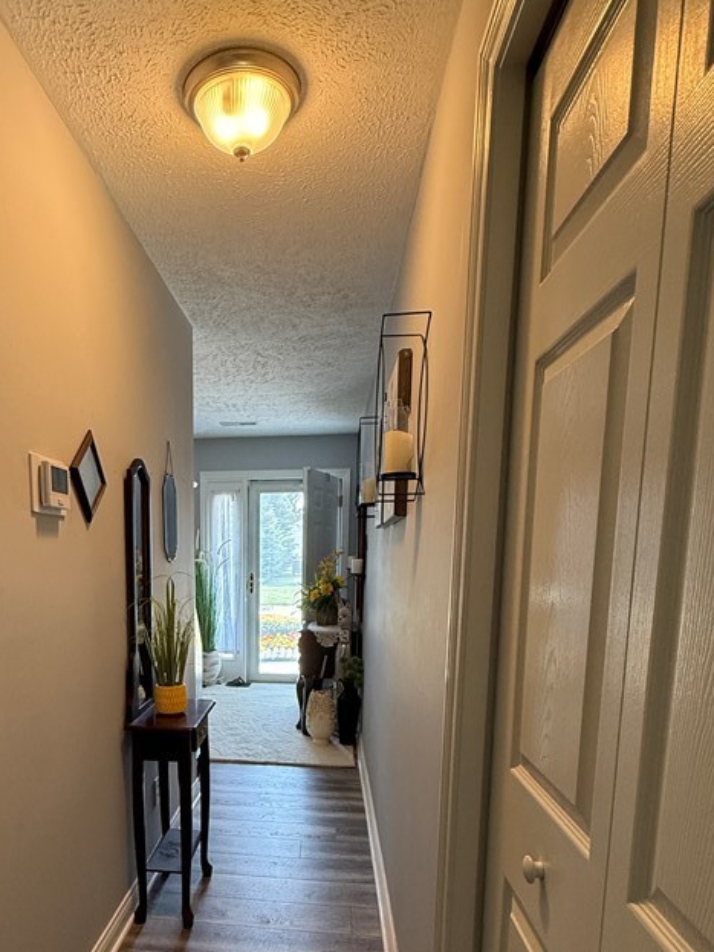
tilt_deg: -8.5
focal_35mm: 23
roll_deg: -0.6
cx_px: 229
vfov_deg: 71.2
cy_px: 654
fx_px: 633
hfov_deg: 57.4
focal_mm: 2.22
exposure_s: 1/120
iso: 320
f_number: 2.2
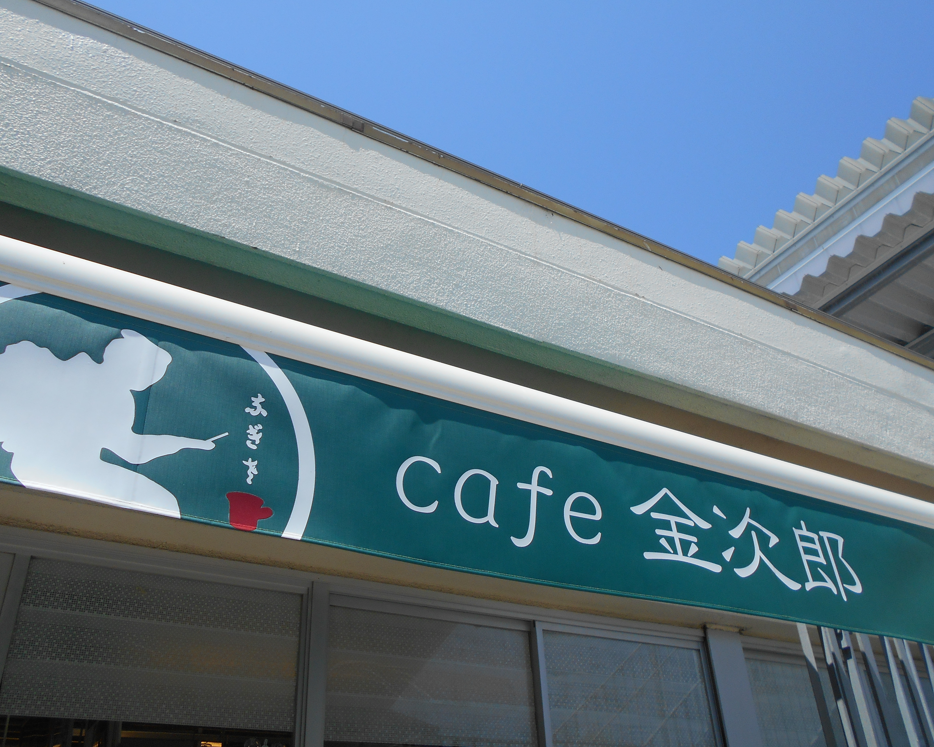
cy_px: 375
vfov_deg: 45.8
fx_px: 885
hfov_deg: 55.6
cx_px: 485
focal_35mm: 32
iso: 80
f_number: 3.4
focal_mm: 5.1
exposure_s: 1/1000
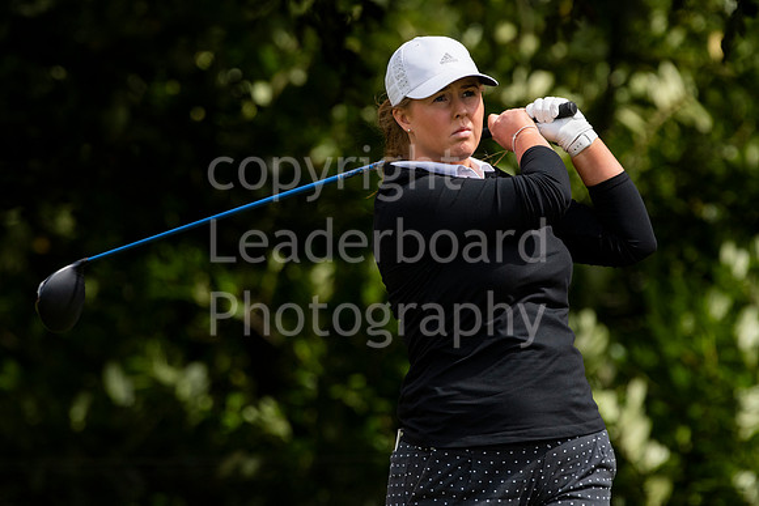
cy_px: 253
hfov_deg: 3.6
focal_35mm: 570
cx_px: 380
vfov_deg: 2.4
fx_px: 12020
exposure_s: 1/2000
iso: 800
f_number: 6.3
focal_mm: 380
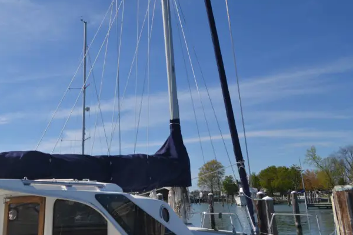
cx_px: 120
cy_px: 85
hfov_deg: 52.2
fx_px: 353
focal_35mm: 36
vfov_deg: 36.6
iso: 100
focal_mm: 18
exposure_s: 1/320
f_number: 9
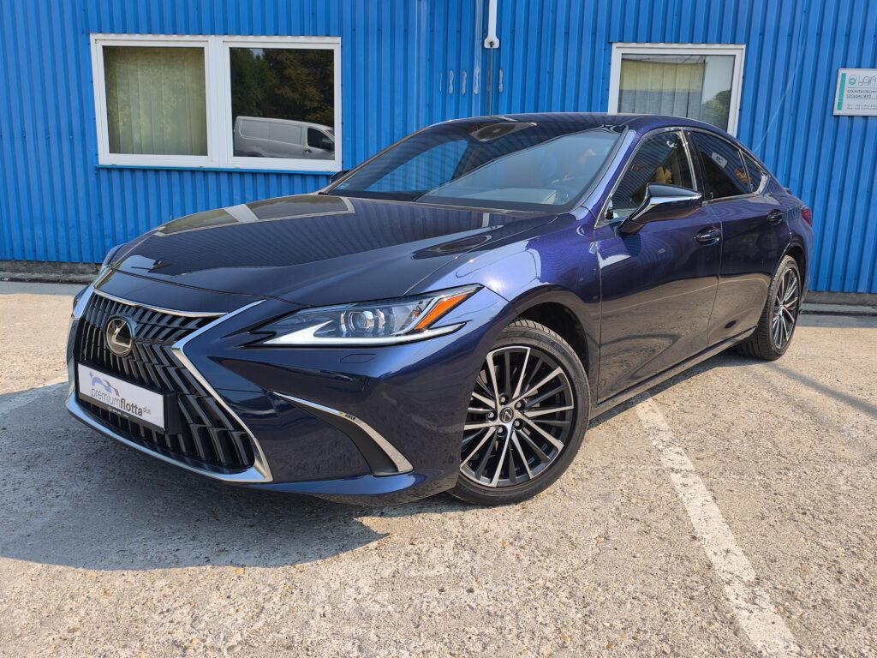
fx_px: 760
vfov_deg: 46.8
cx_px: 438
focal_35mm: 30
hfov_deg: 60.0
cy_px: 329
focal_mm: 6.57
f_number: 1.6
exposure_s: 1/1567
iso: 50
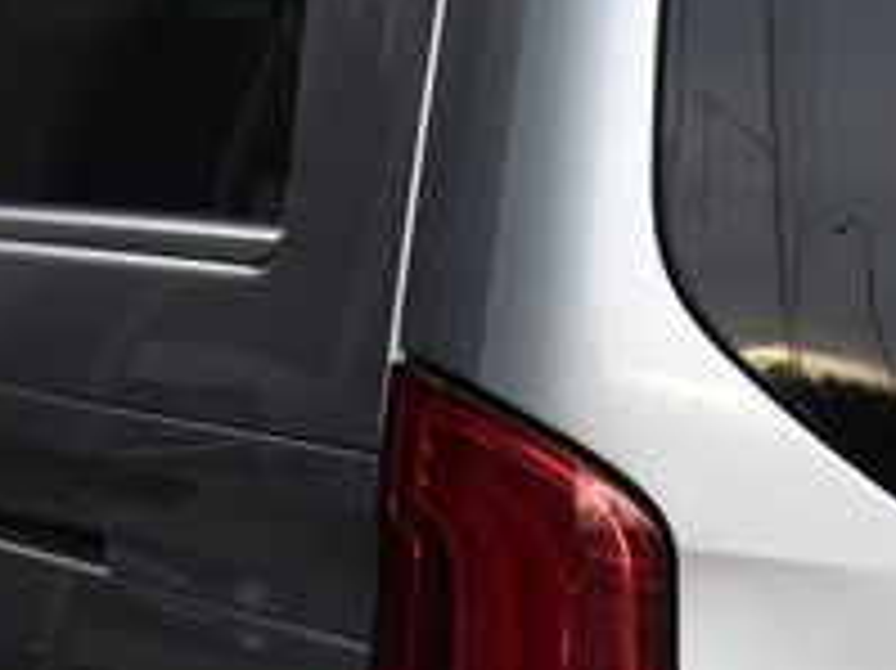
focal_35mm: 198
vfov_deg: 7.5
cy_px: 692
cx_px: 955
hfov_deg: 9.9
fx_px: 5122
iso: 500
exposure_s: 1/125
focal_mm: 40
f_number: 5.6
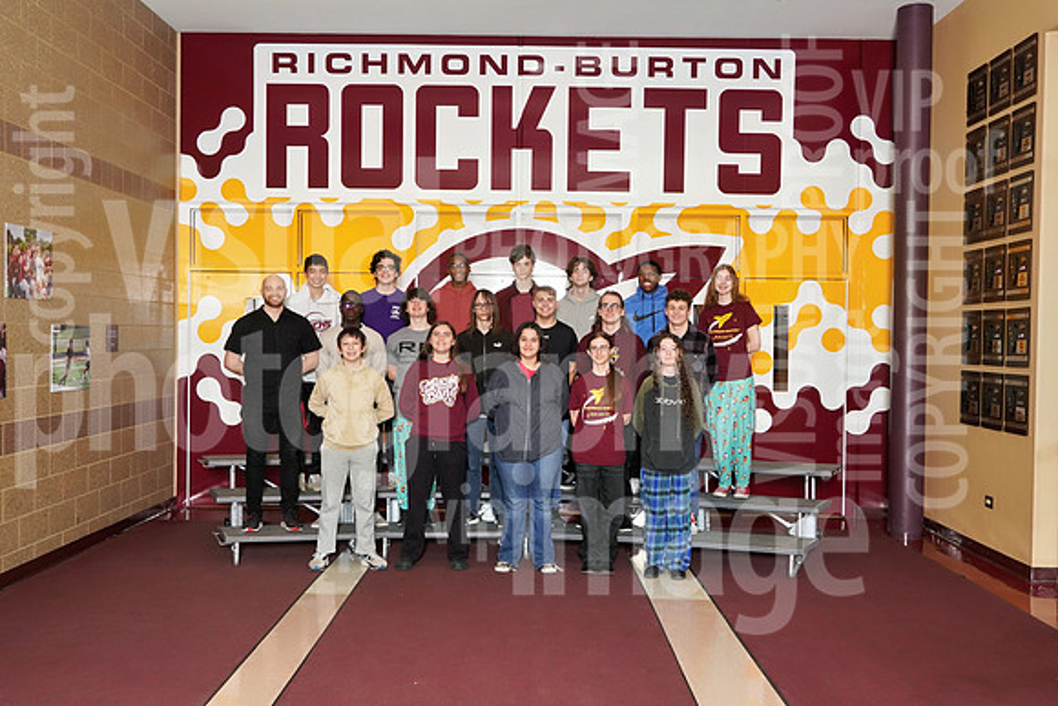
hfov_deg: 53.1
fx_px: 1058
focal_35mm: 36
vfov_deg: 36.9
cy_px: 353
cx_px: 529
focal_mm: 24
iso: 1000
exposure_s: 1/80
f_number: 11
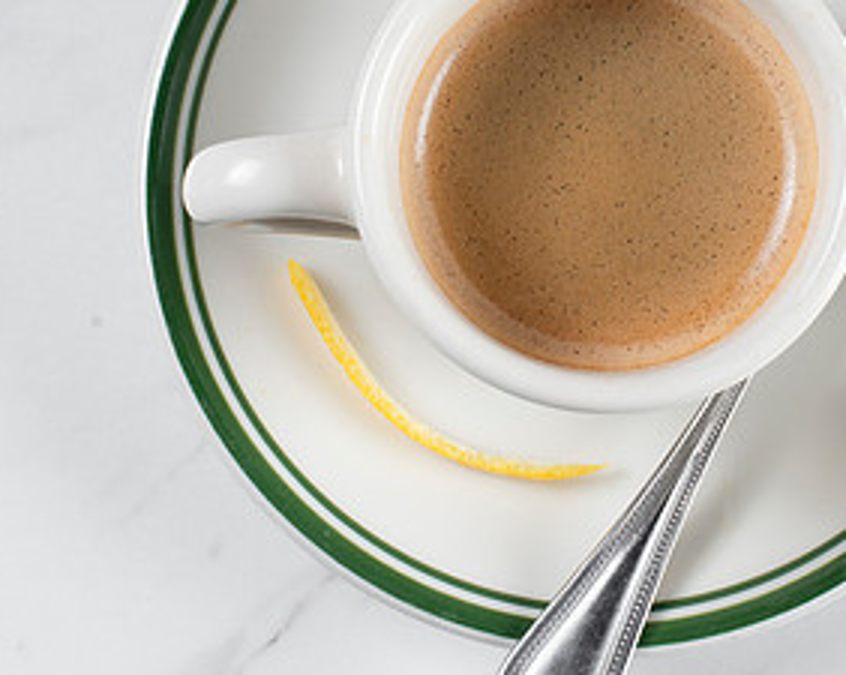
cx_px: 589
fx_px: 3077
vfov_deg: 12.5
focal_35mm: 123
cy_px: 206
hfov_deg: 15.6
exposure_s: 1/200
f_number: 10
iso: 200
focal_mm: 50
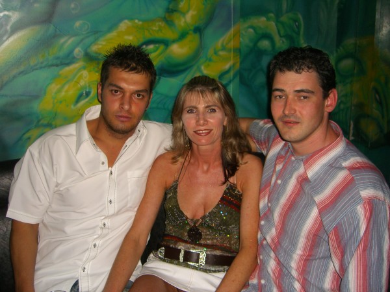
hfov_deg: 49.0
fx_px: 428
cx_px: 195
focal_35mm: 38
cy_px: 146
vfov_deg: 37.7
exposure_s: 1/60
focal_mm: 7.9
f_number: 2.8
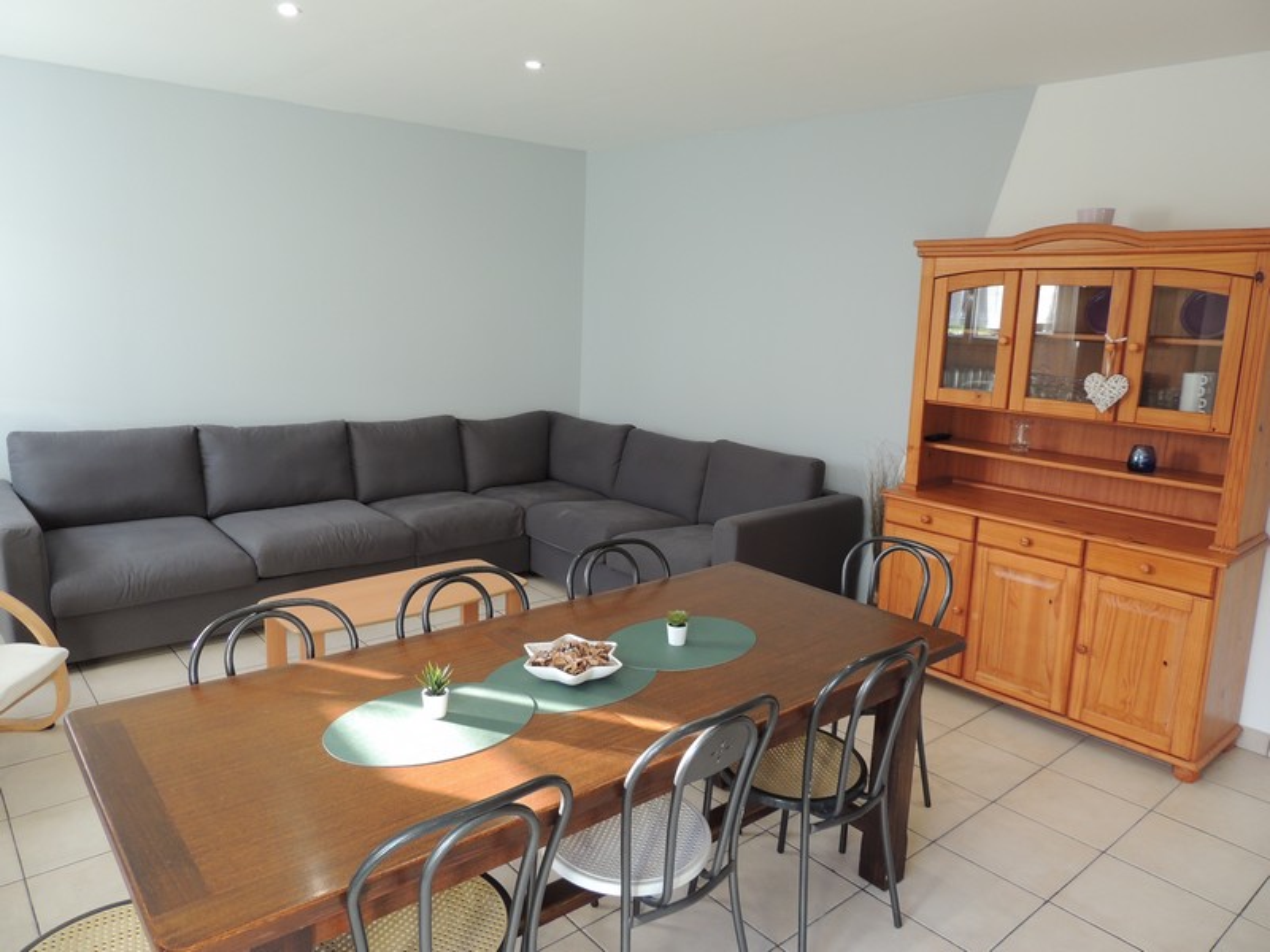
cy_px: 476
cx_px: 635
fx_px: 881
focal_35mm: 24
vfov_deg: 56.8
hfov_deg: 71.6
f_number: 3
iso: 180
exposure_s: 1/30
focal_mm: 4.3
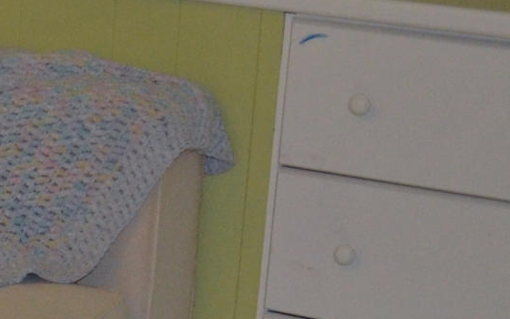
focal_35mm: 180
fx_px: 2500
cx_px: -687
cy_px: 164
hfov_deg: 10.2
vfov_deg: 7.3
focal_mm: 21
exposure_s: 1/60
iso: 800
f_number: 3.8
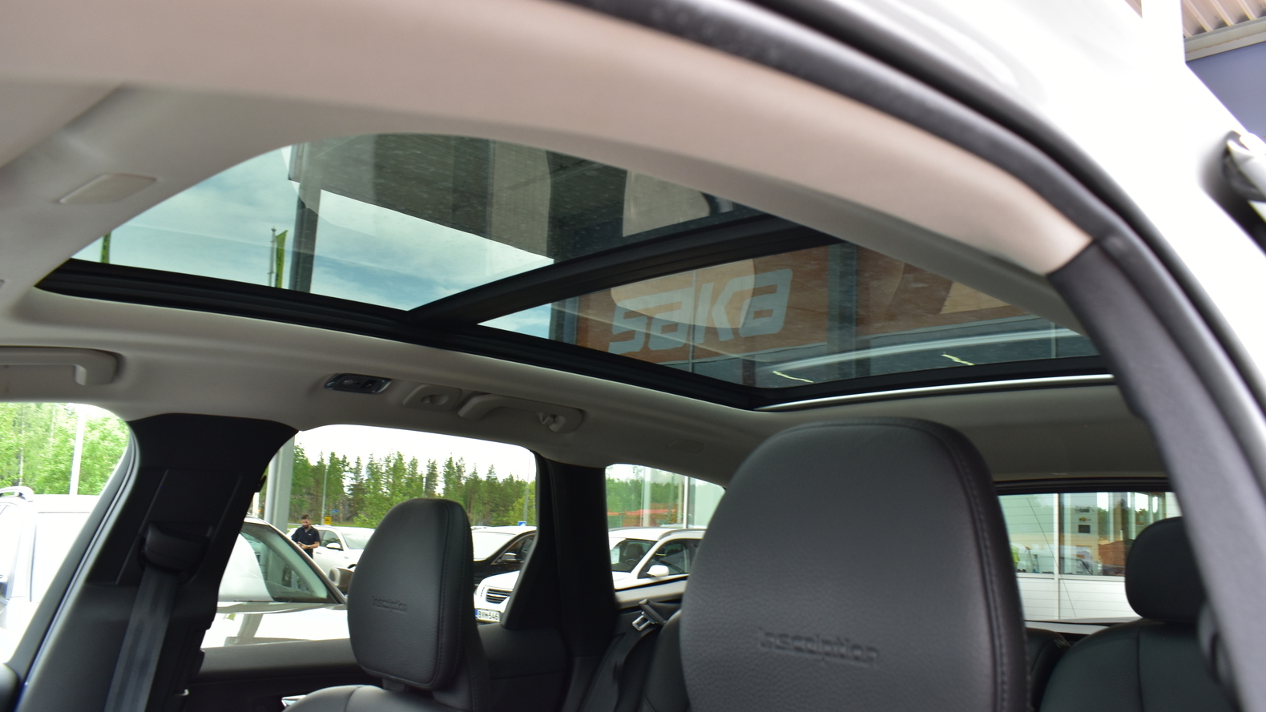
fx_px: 974
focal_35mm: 29
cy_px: 395
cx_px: 646
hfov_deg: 66.1
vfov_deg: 40.1
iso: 400
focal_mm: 18
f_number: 8
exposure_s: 1/90
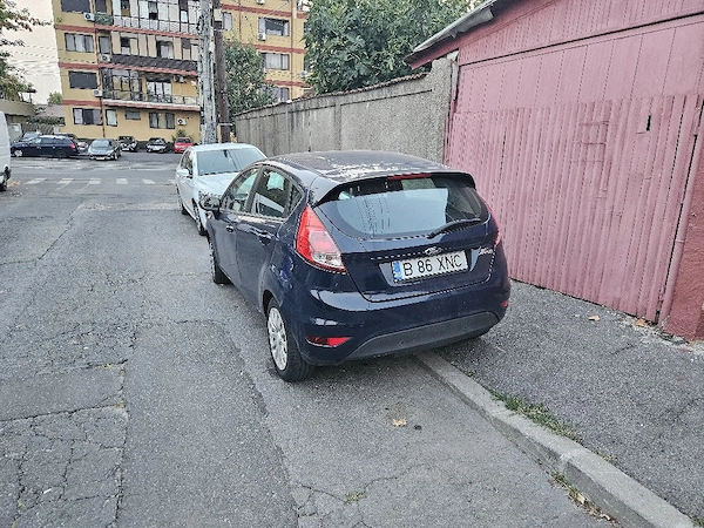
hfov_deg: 73.9
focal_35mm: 23
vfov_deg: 58.9
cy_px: 264
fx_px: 468
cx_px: 352
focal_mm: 5.4
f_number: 1.8
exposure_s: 1/101
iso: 400
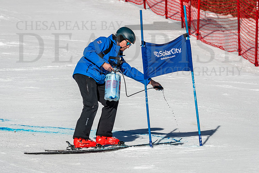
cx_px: 136
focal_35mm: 849
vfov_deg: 1.6
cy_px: 92
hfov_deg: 2.4
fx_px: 6108
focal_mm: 400
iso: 250
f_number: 8
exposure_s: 1/2000
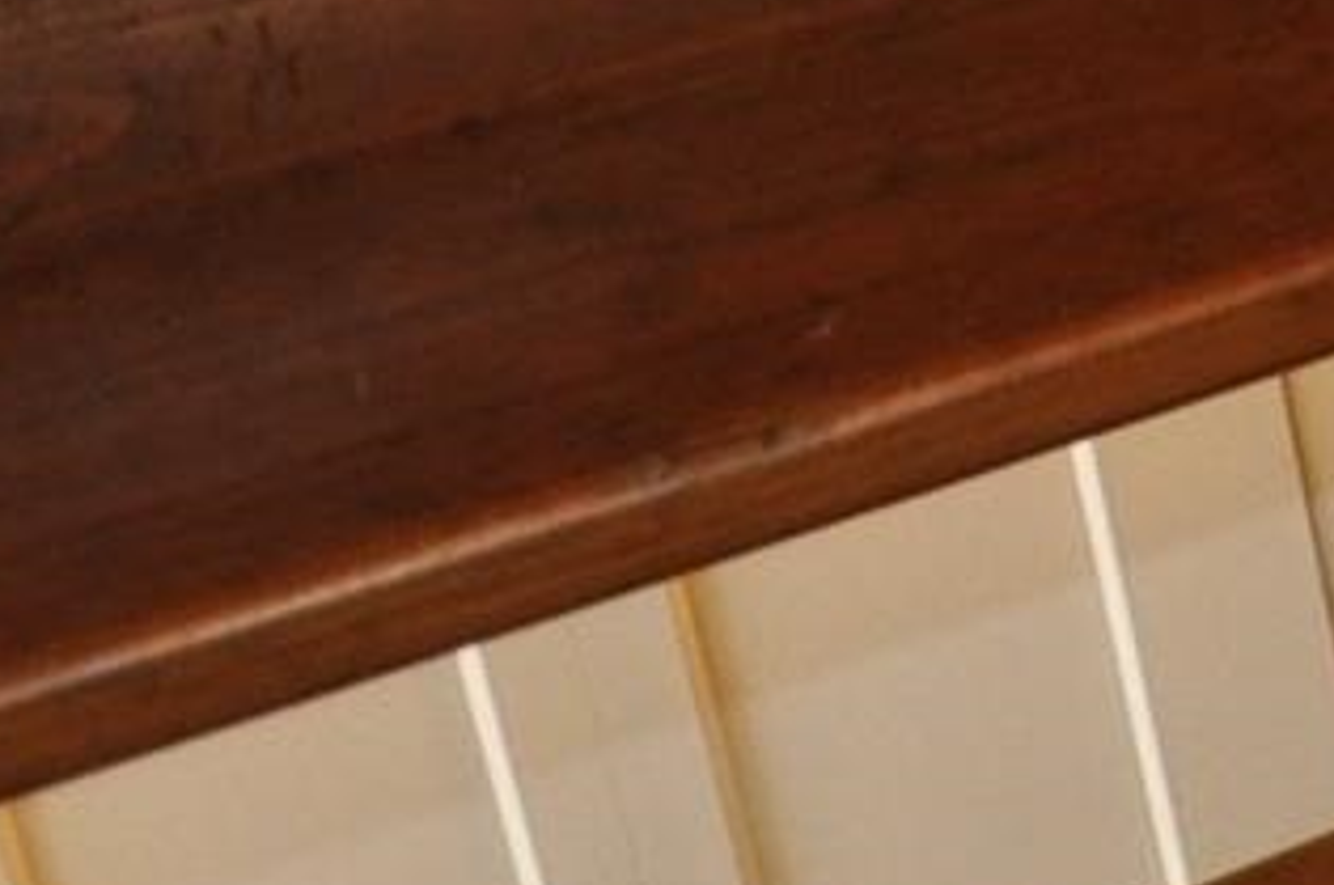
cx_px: 4082
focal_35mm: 102
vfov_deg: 11.7
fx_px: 3774
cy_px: -982
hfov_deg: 11.2
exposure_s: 1/60
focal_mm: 10
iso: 800
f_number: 3.5
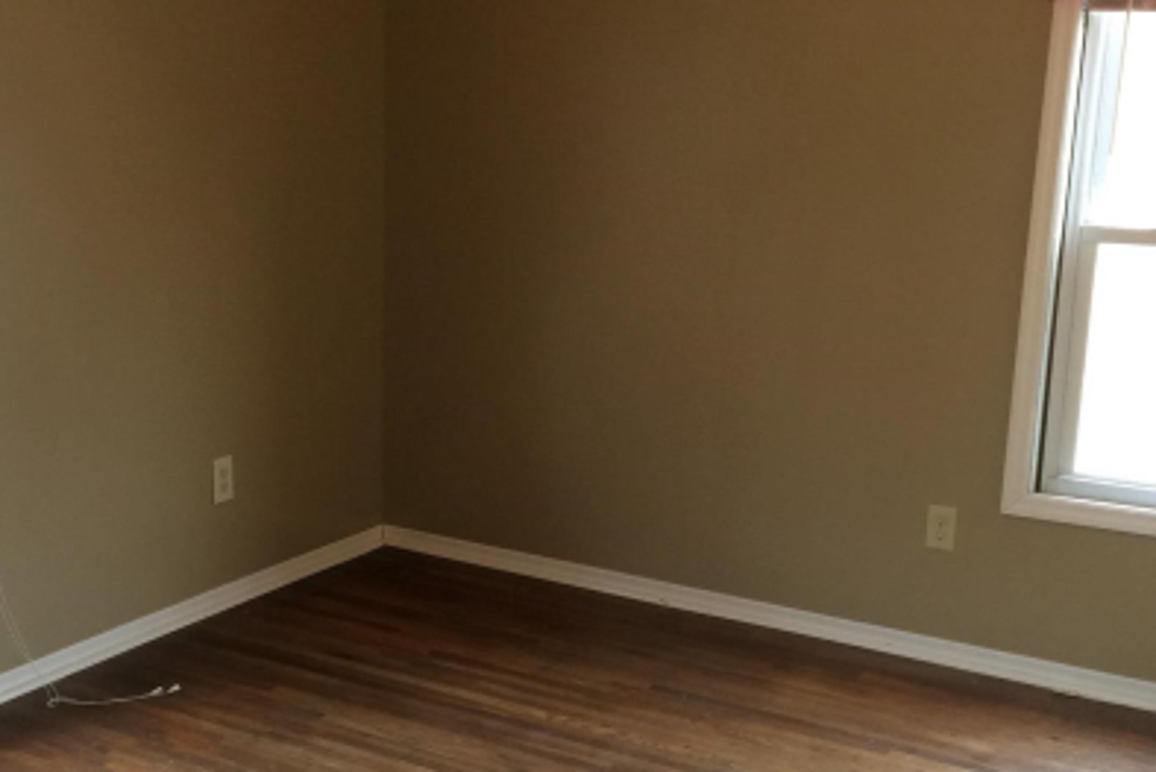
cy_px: 474
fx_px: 1638
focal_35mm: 51
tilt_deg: -15.9
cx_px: 481
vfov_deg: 26.4
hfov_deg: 38.8
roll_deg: -0.2
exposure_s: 1/30
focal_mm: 4.15
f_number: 2.2
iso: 100
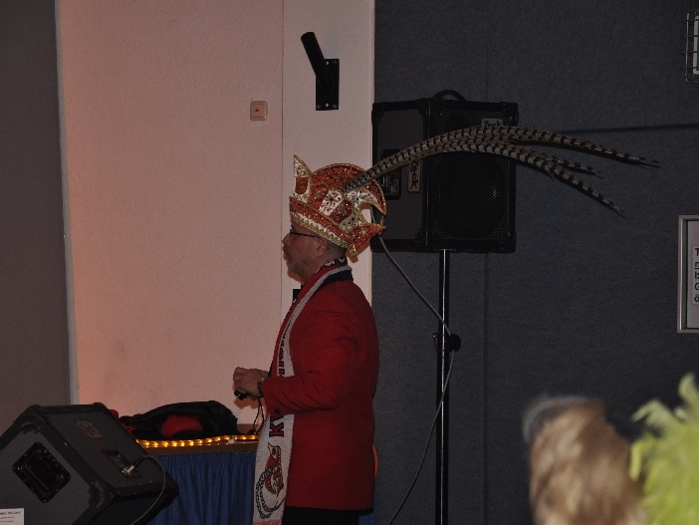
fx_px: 3050
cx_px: 331
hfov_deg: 13.1
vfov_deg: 9.8
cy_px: 263
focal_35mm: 151
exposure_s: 1/60
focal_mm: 92
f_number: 5.6
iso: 400
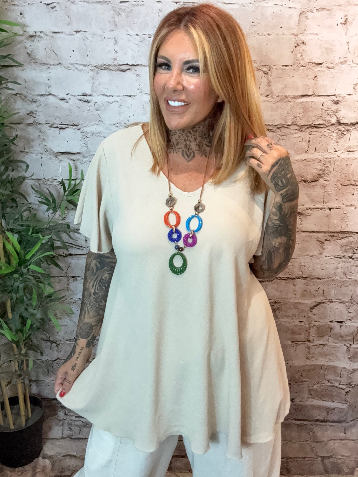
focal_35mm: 30
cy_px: 238
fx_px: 414
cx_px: 179
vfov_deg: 60.0
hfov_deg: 46.8
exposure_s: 1/50
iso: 250
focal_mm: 2.69
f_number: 1.9
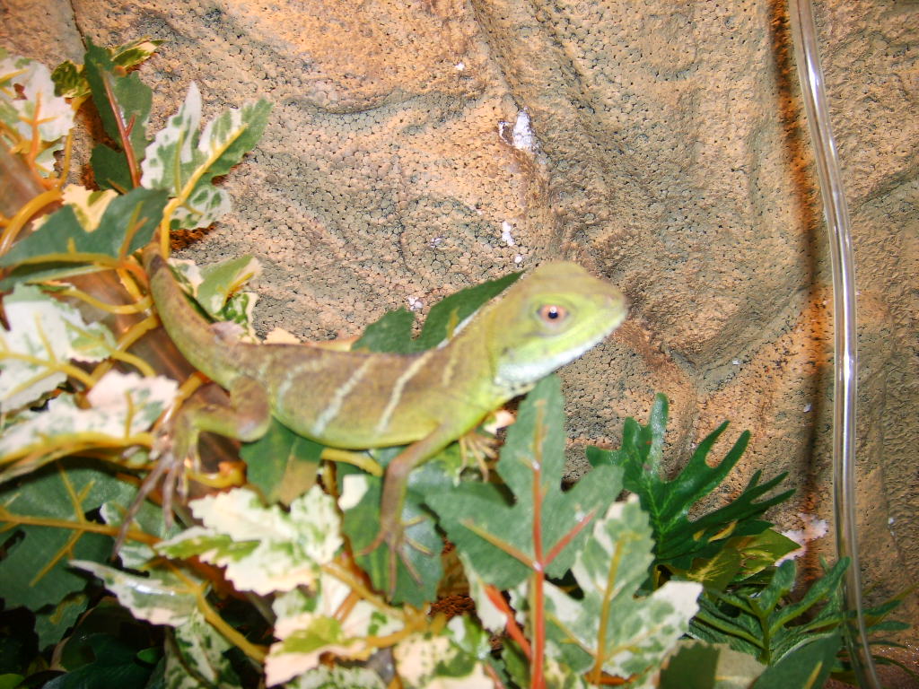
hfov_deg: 52.6
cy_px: 344
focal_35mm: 35
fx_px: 929
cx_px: 460
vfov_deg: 40.7
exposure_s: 1/30
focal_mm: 5.8
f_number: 2.8
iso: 100
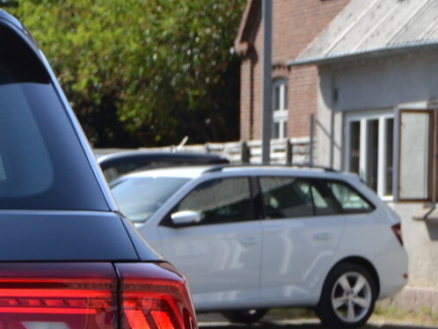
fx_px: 2393
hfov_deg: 9.9
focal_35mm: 189
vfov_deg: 7.8
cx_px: -331
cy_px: 411
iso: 100
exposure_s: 1/200
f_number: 7.1
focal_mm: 34
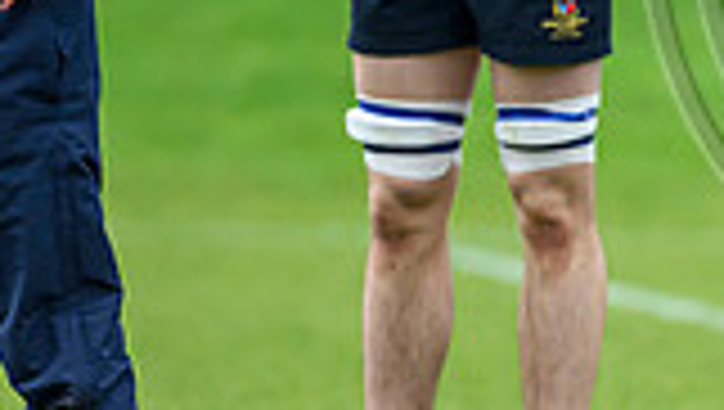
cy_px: -159
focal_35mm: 1735
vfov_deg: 0.7
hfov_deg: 1.2
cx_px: 1297
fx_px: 33347
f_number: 3.5
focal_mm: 400
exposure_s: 1/1600
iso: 2000
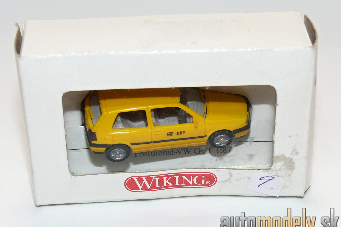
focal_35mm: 93
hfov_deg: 21.9
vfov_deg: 14.7
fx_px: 881
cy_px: 113
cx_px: 171
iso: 100
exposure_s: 1/30
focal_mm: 12.6
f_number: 4
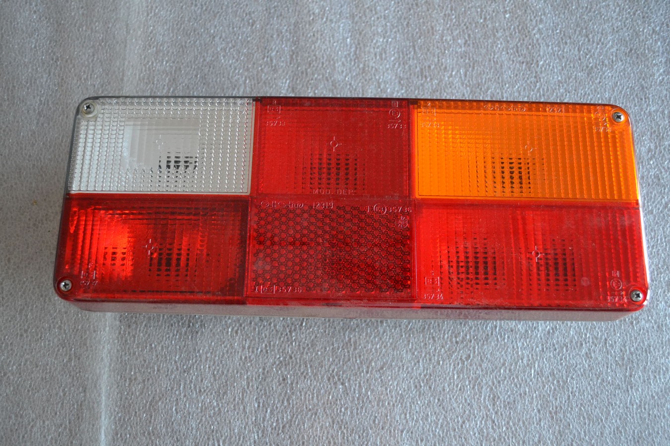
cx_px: 335
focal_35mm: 33
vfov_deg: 40.0
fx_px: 614
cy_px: 223
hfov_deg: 57.2
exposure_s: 1/60
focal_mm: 22
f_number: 4
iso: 2200
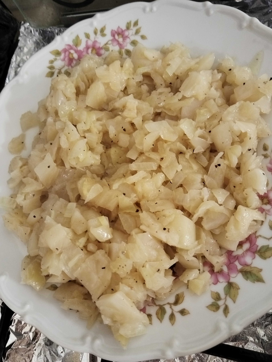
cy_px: 181
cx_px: 136
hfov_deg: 53.1
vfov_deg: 67.3
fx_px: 272
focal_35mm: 26
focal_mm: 4.95
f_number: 1.9
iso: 2562
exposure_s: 1/16.7
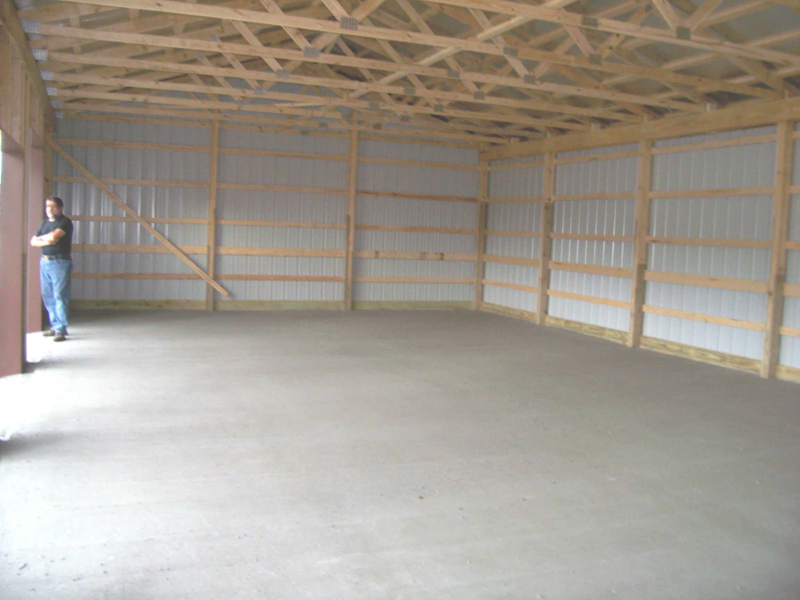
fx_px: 786
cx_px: 400
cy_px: 300
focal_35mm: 34
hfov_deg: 54.0
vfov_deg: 41.8
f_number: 2.7
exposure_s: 1/64
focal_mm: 5.6
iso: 80
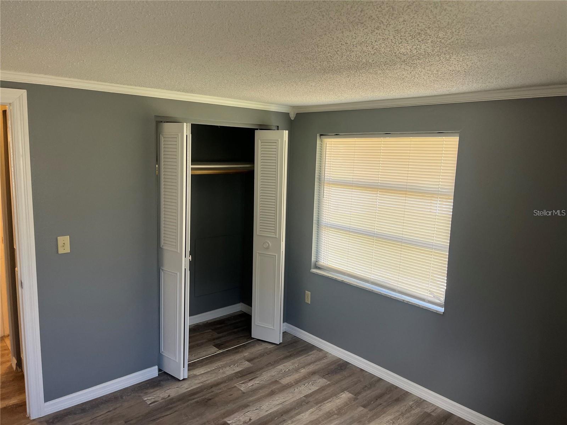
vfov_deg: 53.1
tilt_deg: -8.1
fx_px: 426
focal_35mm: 26
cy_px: 212
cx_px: 284
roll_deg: -2.2
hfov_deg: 67.3
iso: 64
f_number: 1.6
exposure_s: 1/60
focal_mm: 5.1
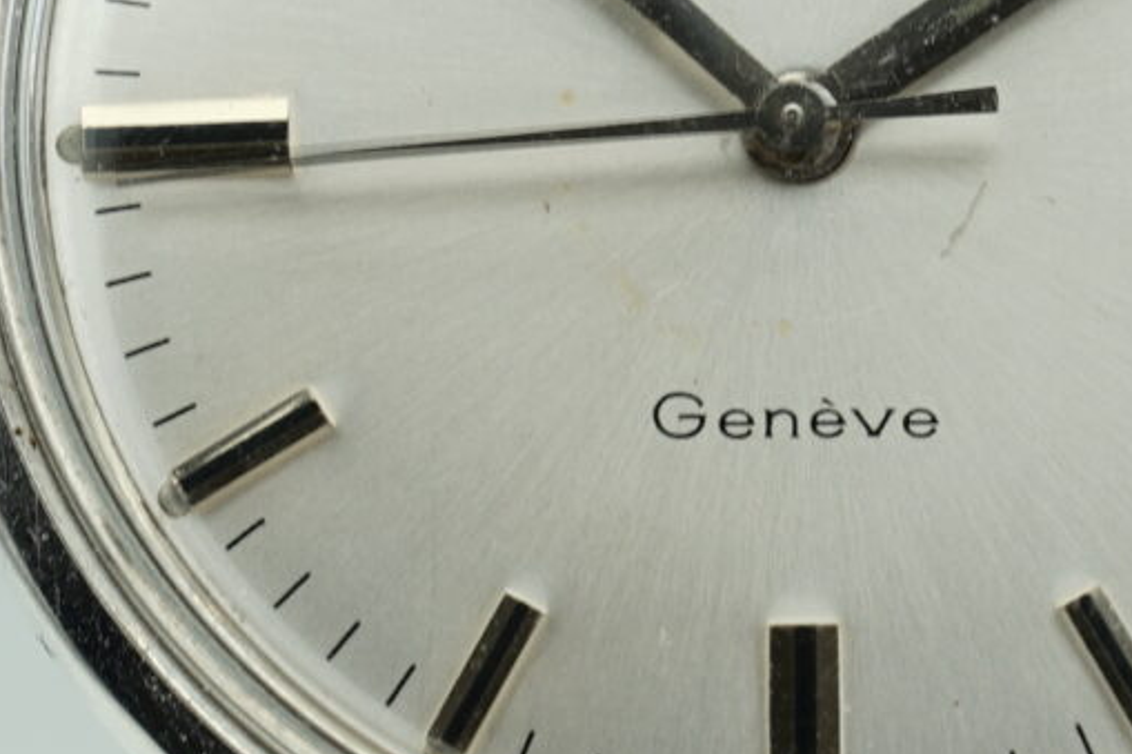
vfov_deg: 2.6
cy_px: 386
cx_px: 763
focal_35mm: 528
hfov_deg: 3.9
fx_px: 16596
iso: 80
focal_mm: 105
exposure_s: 1/10
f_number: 10
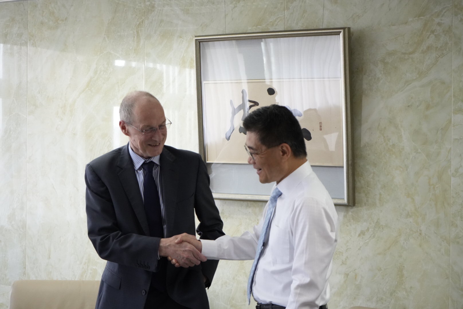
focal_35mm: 70
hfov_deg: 28.8
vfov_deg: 19.5
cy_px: 154
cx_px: 232
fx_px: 901
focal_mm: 70
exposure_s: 1/500
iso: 6400
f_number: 5.6
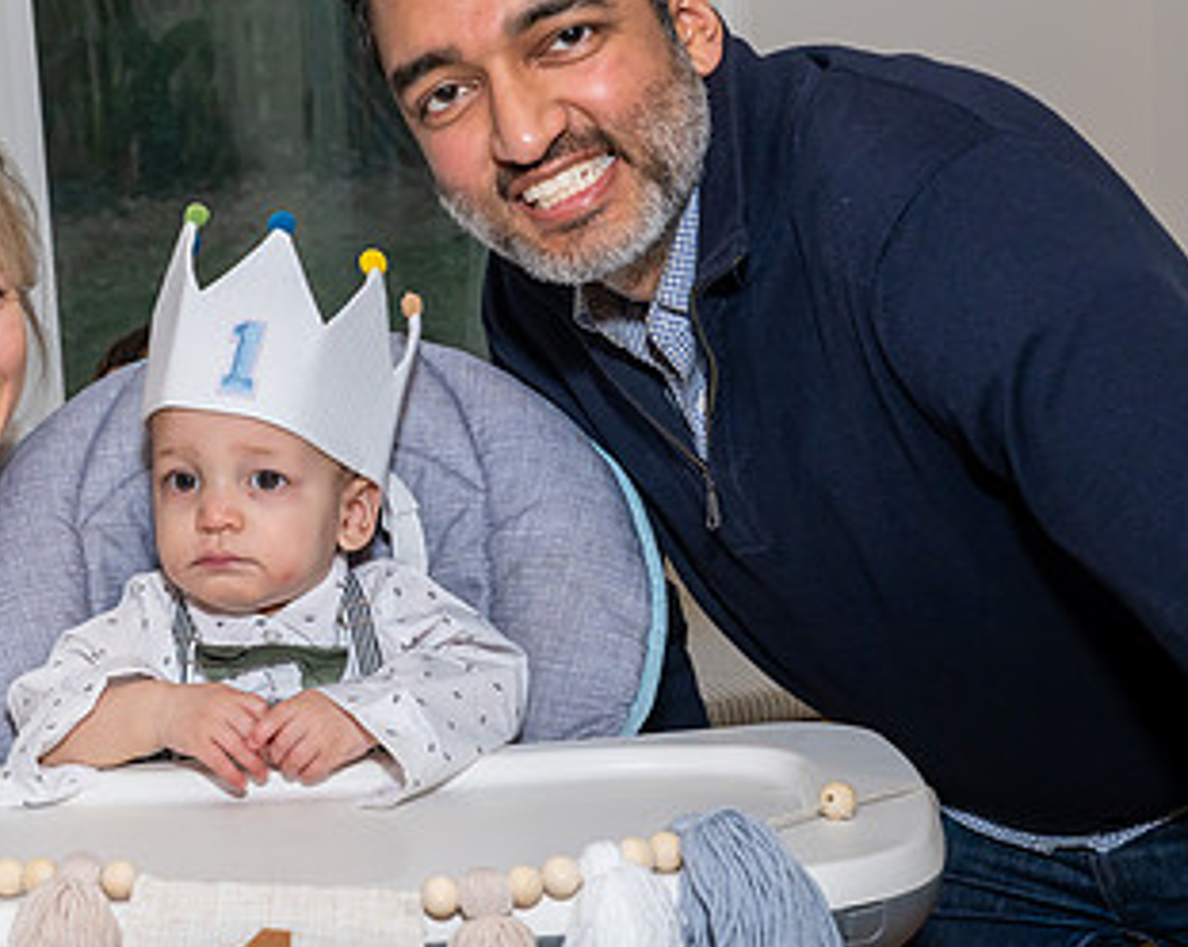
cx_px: 94
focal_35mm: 72
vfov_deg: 21.2
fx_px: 2528
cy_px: 475
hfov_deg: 25.5
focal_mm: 33
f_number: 7.1
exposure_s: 1/250
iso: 640
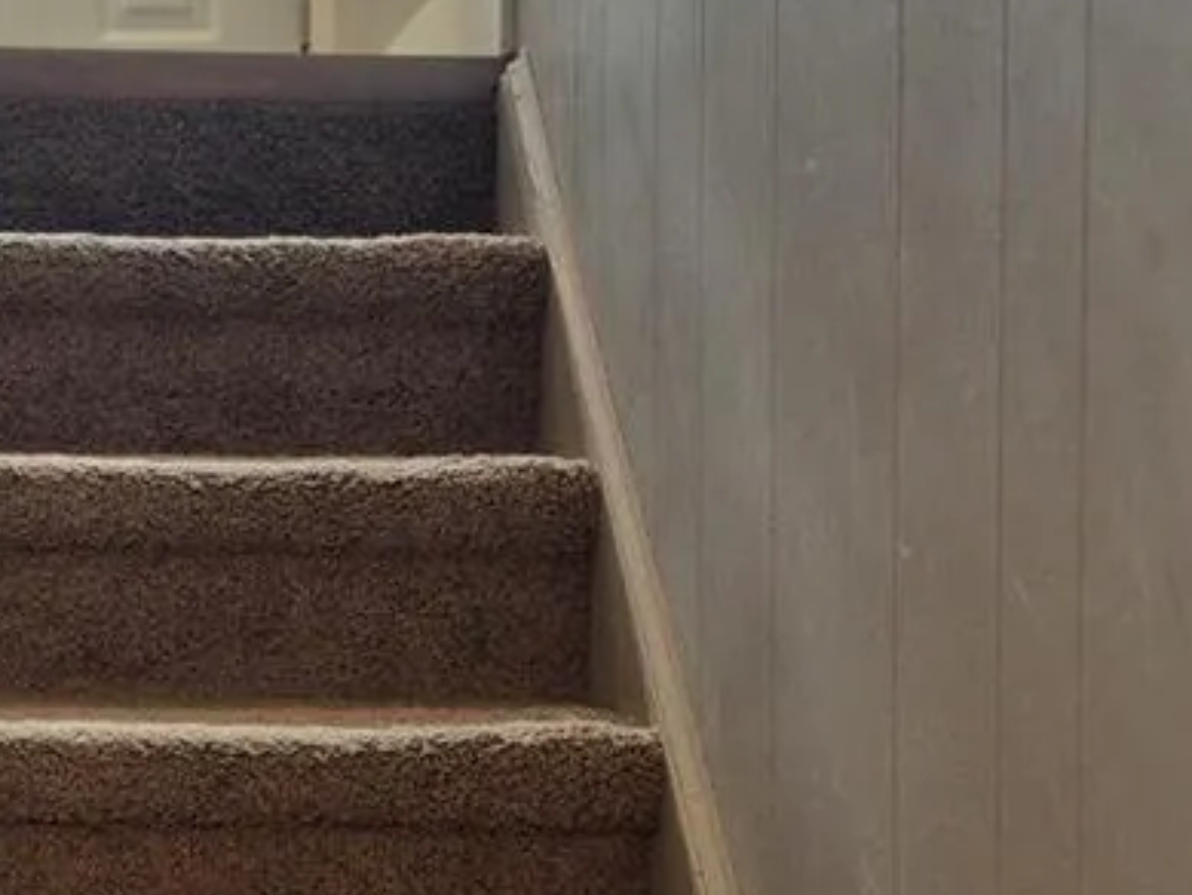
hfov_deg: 26.4
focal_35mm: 71
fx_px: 2446
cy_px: 536
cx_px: 104
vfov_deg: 20.7
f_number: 1.8
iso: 500
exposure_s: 1/60
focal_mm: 5.4
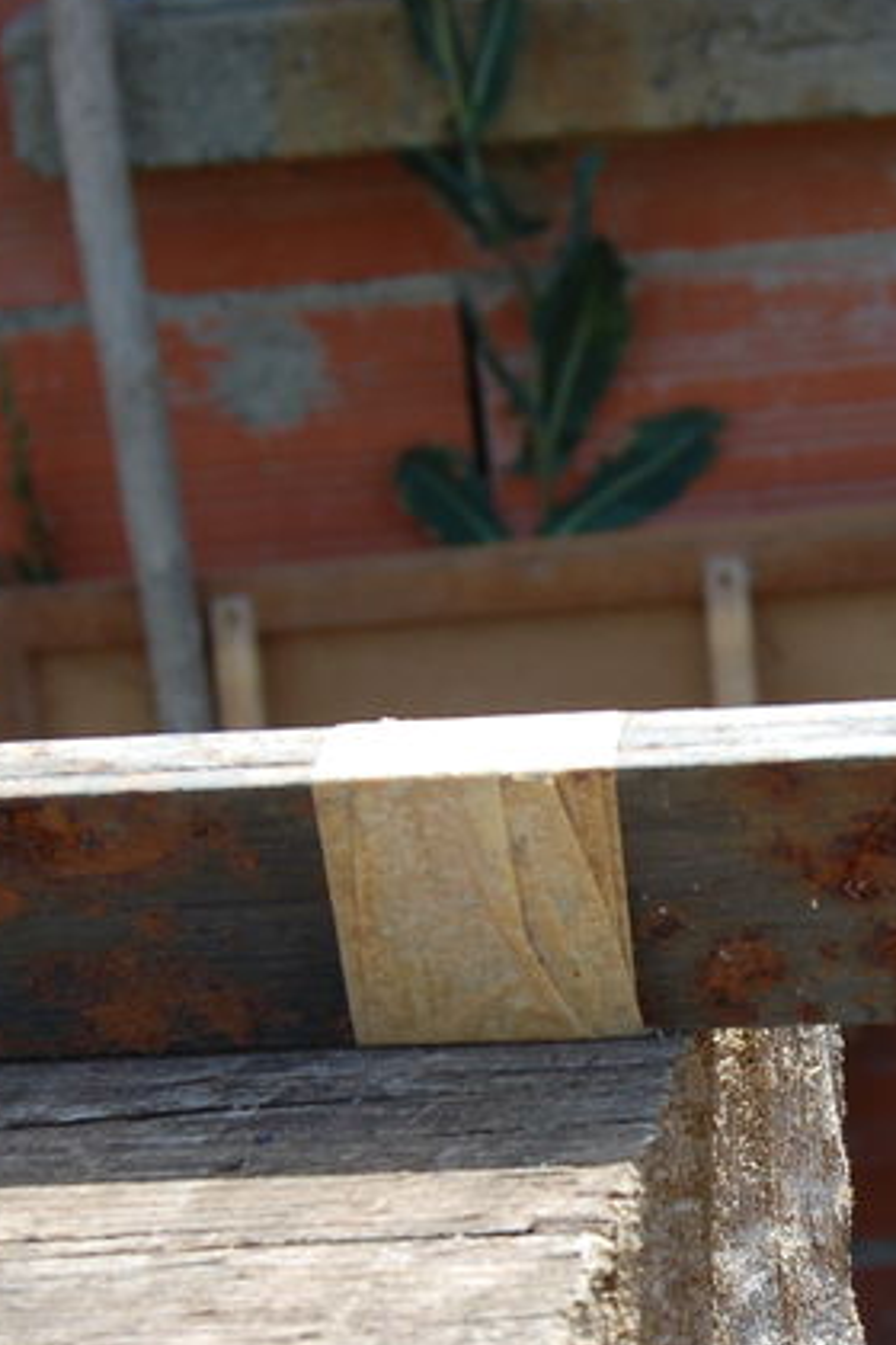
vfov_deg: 19.0
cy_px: 966
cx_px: 989
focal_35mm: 107
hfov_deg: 12.6
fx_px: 3994
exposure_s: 1/200
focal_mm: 30
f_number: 7.1
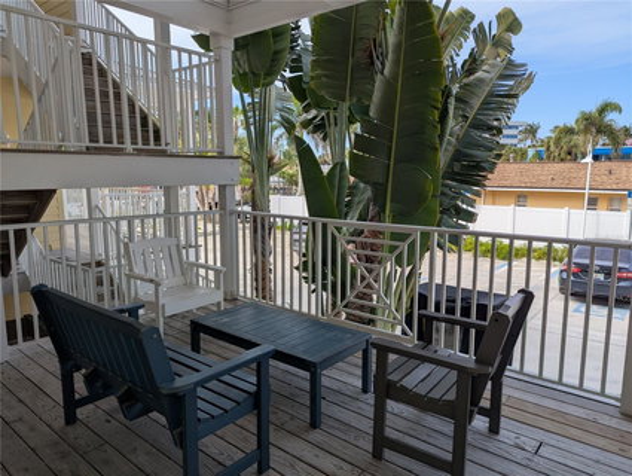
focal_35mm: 24
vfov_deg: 56.9
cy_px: 238
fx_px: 439
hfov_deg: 71.5
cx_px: 316
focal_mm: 6.81
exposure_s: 1/1433
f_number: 1.85
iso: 47
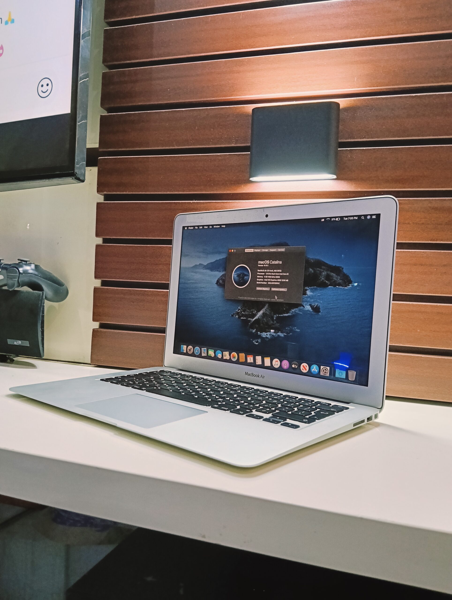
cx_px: 226
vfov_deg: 65.2
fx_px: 469
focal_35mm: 27
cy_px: 300
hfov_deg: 51.5
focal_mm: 3.98
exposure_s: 1/33.3
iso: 640
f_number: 1.8
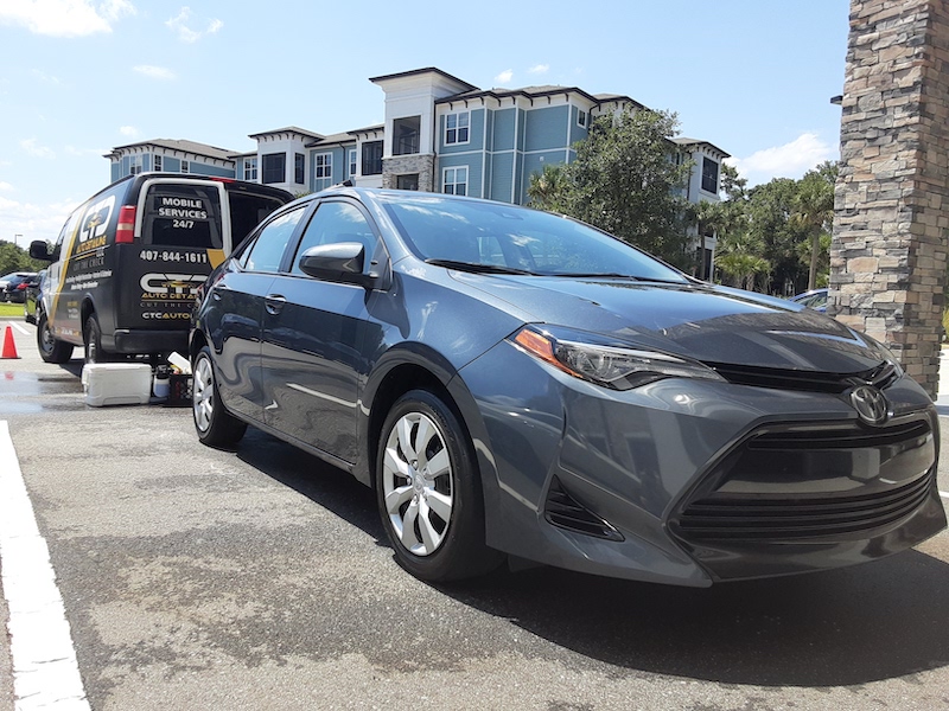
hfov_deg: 65.3
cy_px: 356
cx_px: 474
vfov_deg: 51.4
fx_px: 740
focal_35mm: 27
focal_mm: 2.91
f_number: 1.9
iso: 40
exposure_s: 1/1299
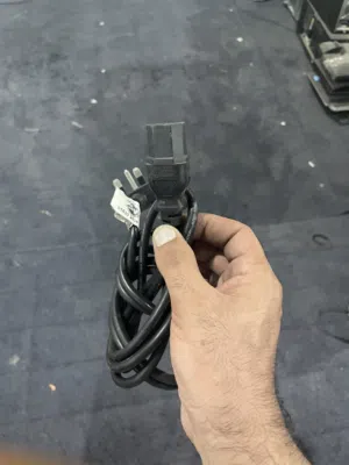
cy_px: 232
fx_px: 350
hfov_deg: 53.1
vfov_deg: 67.3
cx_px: 174
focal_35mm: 26
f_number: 1.6
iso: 640
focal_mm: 4.2
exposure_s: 1/30
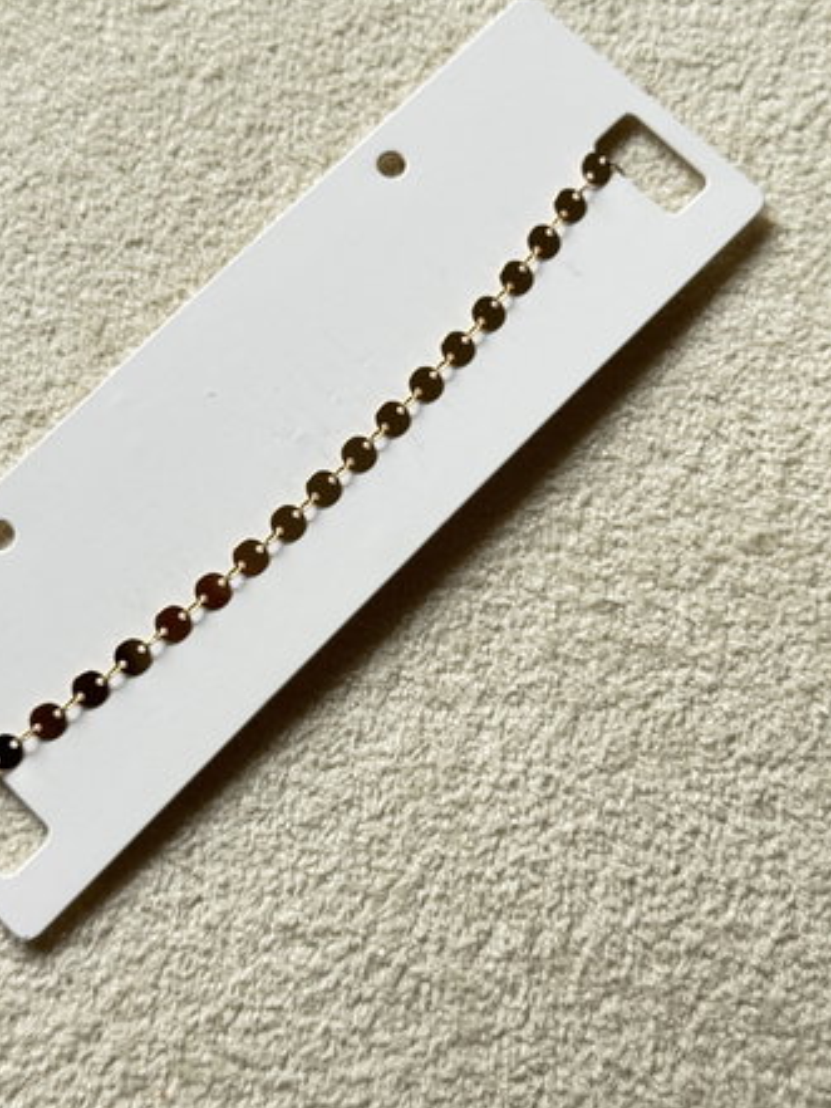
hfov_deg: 25.2
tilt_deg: -74.2
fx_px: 1856
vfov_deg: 33.2
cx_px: 364
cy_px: 474
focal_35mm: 58
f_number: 1.78
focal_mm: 6.76
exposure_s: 1/144
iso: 64
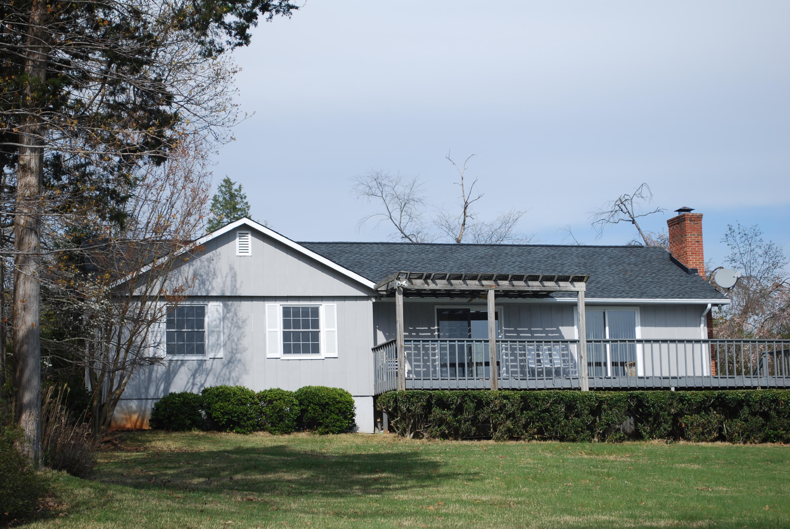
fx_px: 1582
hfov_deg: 28.0
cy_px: 264
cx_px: 395
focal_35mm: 72
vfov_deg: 19.0
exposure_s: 1/160
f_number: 6.3
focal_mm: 48
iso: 100
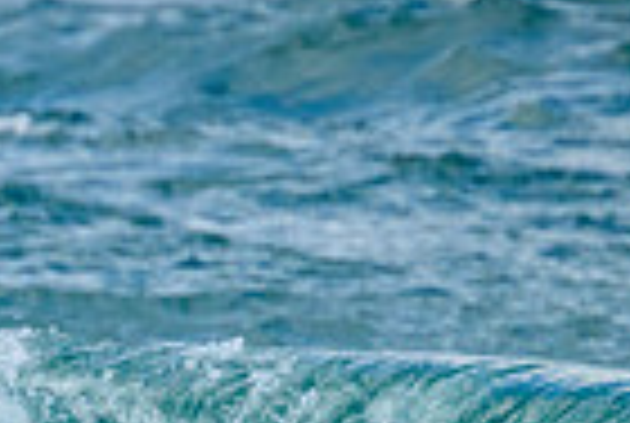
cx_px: -626
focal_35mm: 3306
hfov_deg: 0.6
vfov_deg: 0.4
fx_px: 57978
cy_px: 412
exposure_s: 1/2000
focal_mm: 800
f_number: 11
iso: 1600
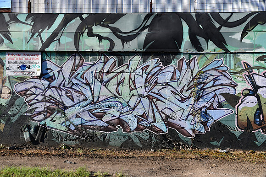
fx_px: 266
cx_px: 133
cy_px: 88
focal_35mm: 36
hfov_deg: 53.1
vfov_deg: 36.9
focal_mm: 24
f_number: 8
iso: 140
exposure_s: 1/250
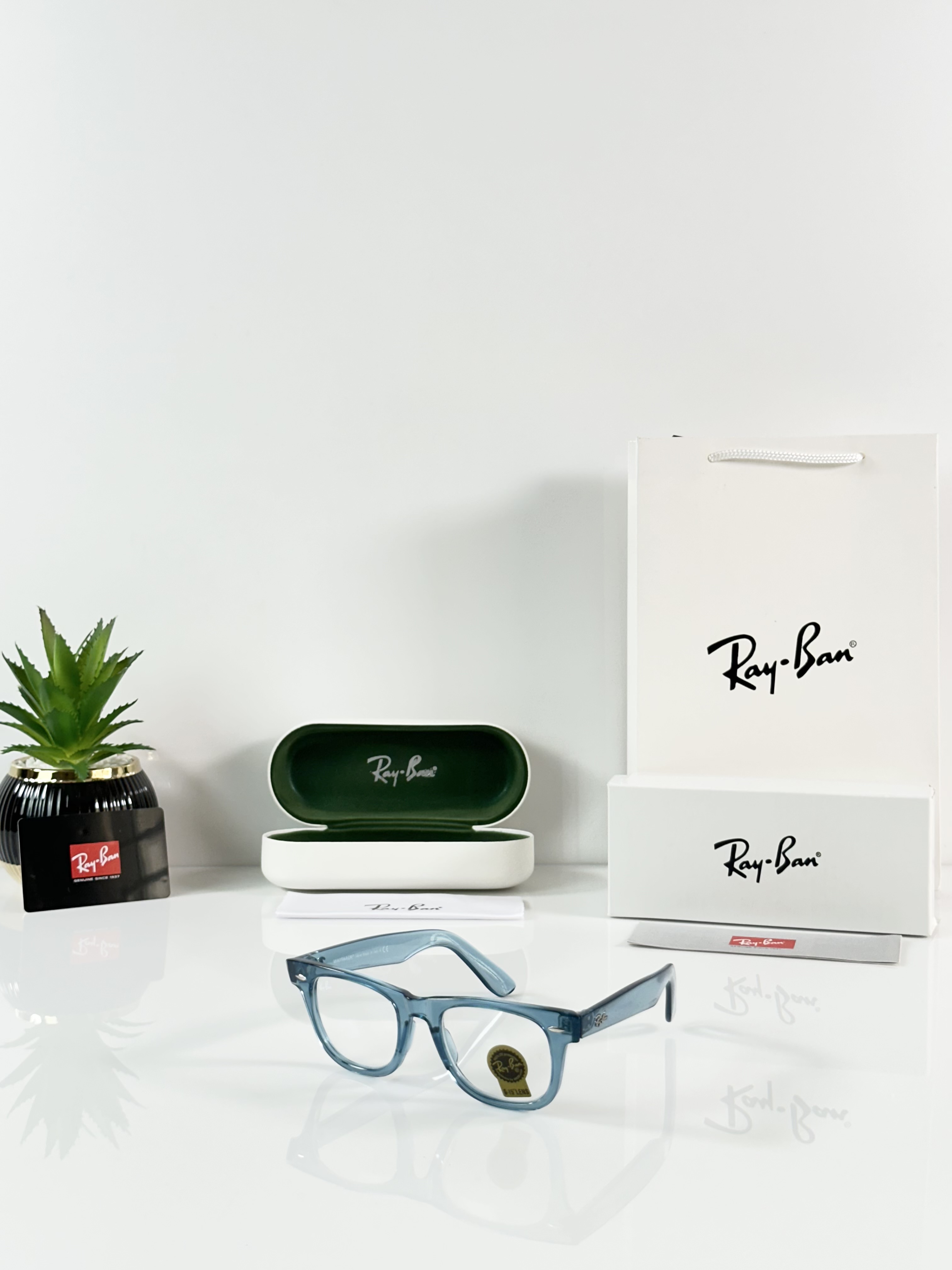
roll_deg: -0.5
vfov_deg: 39.7
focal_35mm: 48
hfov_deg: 30.3
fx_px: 1760
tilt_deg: -4.8
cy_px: 635
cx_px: 476
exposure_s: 1/100
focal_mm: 6.86
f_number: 1.78
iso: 64
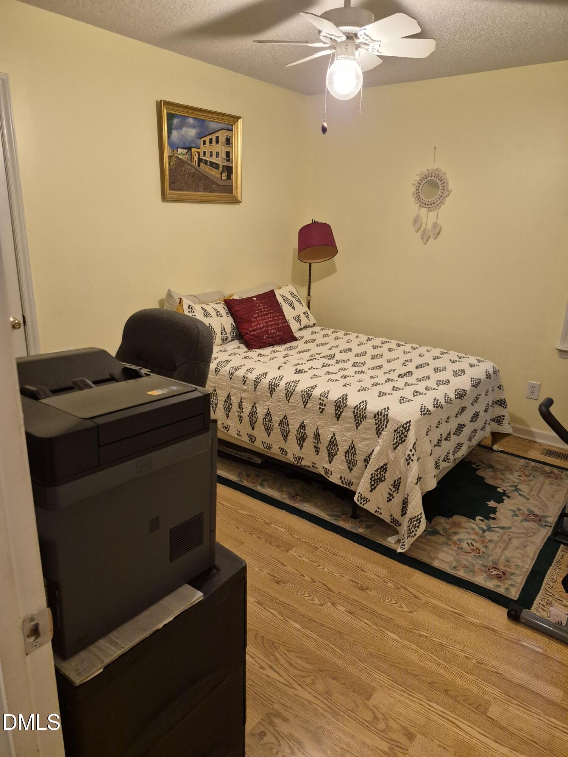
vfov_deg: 73.9
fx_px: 503
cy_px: 378
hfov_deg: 58.9
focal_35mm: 23
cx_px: 284
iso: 800
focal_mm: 5.4
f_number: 1.8
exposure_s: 1/120
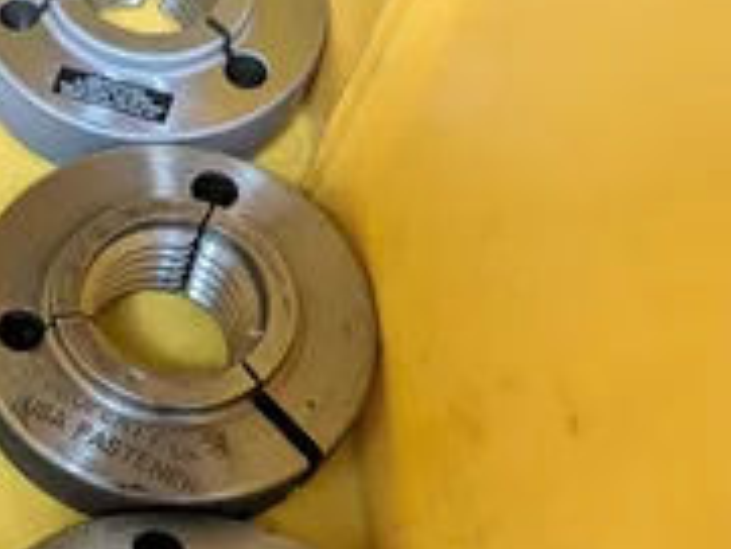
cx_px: -69
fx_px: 1120
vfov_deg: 27.1
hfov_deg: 32.0
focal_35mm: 53
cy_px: 422
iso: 928
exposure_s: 1/40
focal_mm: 6.9
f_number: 1.68
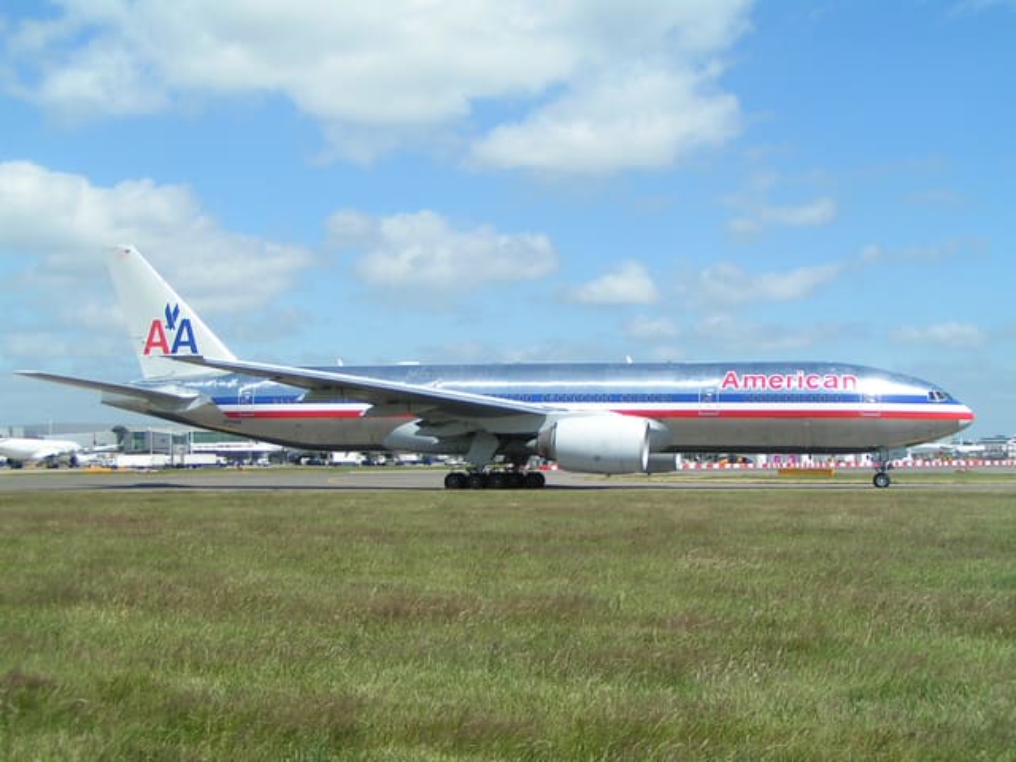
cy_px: 381
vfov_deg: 32.2
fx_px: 1321
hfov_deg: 42.1
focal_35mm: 45
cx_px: 508
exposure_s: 1/1000
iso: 50
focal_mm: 6.9
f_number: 3.5
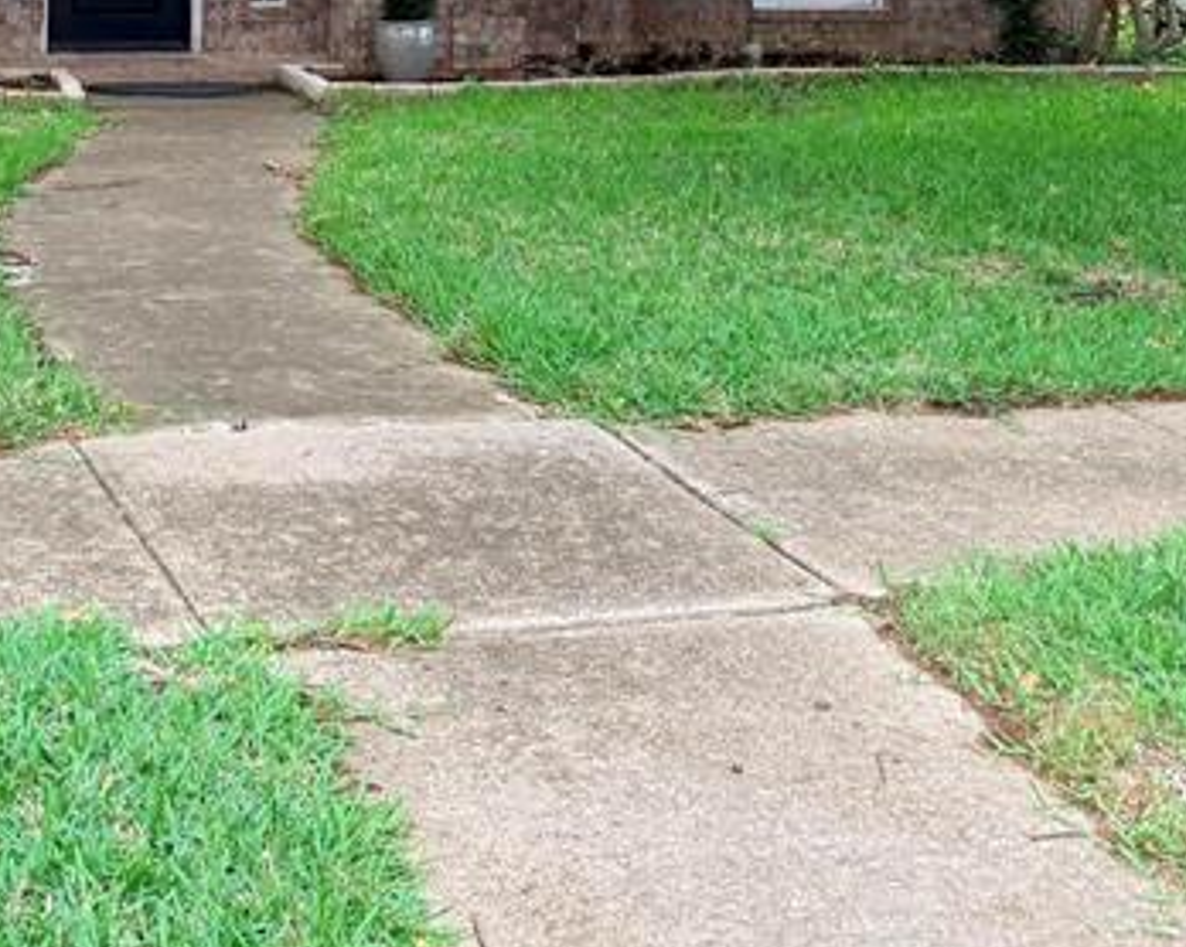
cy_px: -307
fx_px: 2421
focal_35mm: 69
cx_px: 208
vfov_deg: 20.2
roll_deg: +0.1
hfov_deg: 26.9
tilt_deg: +1.0
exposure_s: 1/528
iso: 100
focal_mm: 6.76
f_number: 1.78
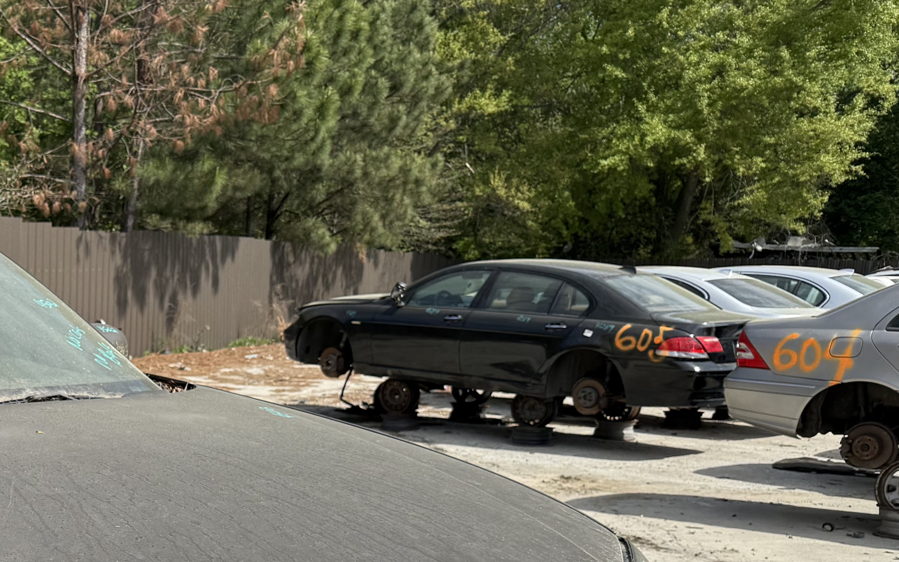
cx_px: -45
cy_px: 587
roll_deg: +0.2
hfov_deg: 32.6
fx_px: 1372
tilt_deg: -12.8
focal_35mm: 56
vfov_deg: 22.1
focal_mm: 6.76
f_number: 1.78
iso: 100
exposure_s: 1/6711
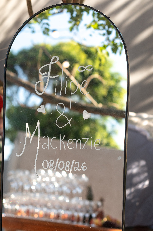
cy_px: 130
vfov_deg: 30.9
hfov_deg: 20.9
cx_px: 61
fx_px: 415
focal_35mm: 65
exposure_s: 1/1000
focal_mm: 50
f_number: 2.8
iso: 320
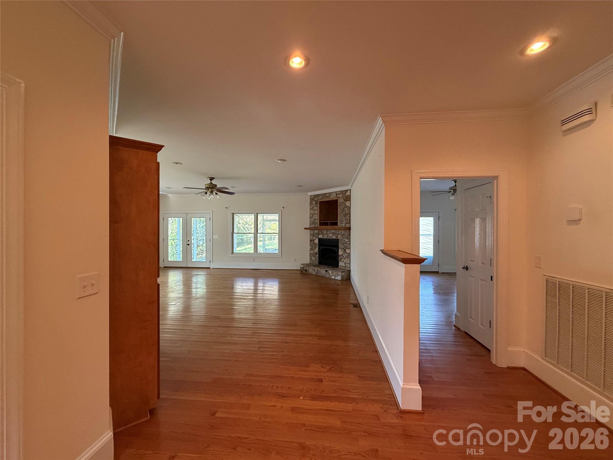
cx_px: 306
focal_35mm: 14
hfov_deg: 102.1
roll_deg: -1.5
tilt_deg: +1.0
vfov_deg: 85.7
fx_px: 248
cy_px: 230
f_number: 2.2
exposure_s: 1/120
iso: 320
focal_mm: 2.22
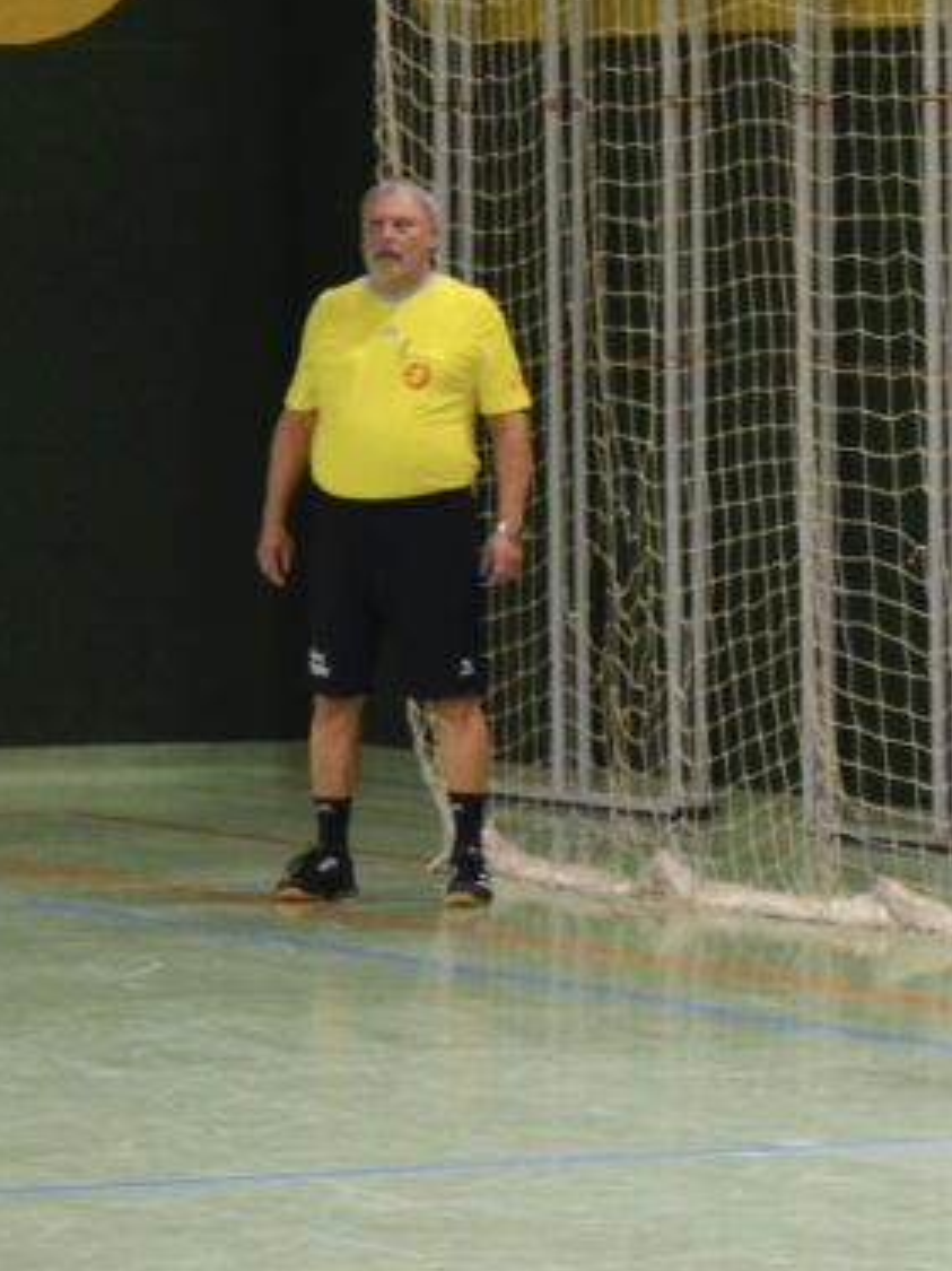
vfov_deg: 9.2
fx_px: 7936
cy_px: 634
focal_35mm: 216
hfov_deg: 6.7
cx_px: 1663
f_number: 4
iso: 1600
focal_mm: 55
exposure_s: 1/200
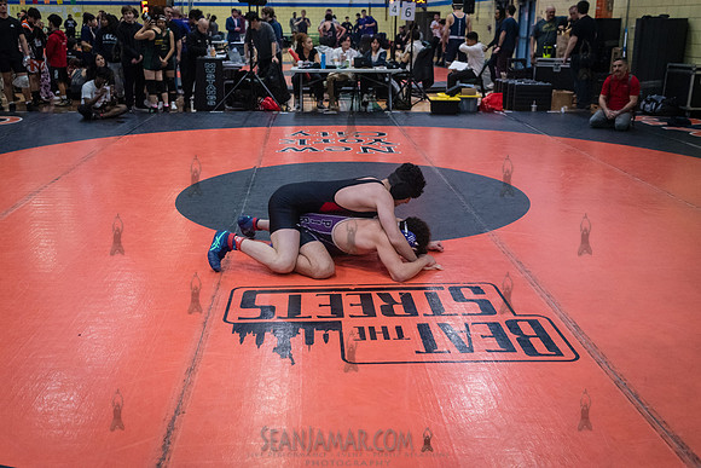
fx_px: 710
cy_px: 234
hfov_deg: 52.6
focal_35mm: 36
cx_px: 342
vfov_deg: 36.5
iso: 8000
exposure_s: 1/400
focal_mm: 35
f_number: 4
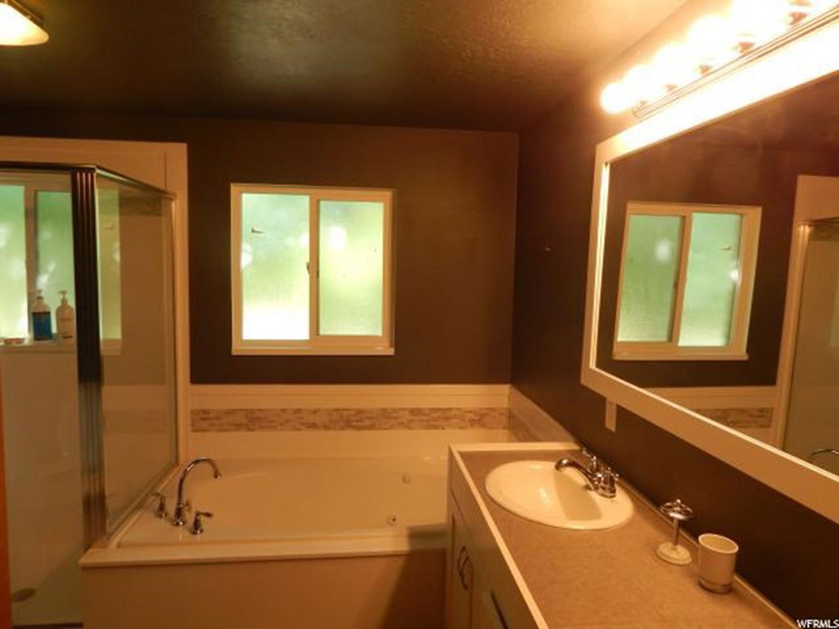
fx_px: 557
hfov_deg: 73.9
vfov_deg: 58.9
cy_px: 314
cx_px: 420
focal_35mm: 23
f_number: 3
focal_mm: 4
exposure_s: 1/30
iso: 200
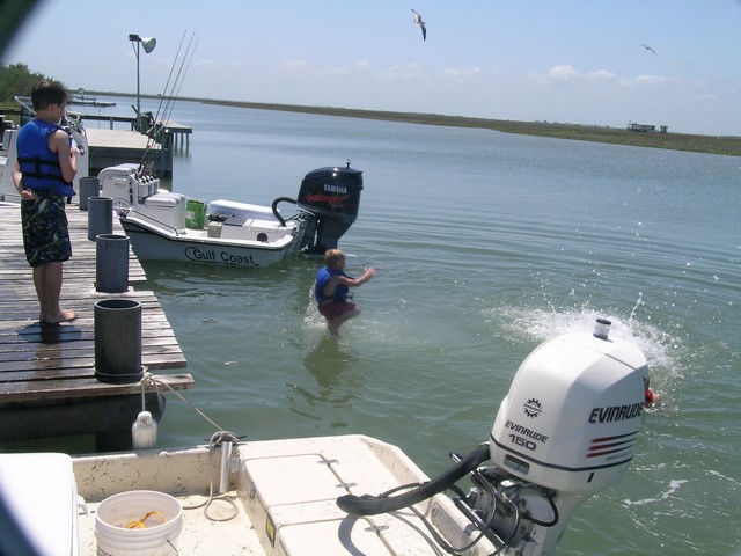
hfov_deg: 47.9
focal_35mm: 39
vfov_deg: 36.8
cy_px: 278
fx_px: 835
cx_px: 370
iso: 50
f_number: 7.8
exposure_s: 1/234
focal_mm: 8
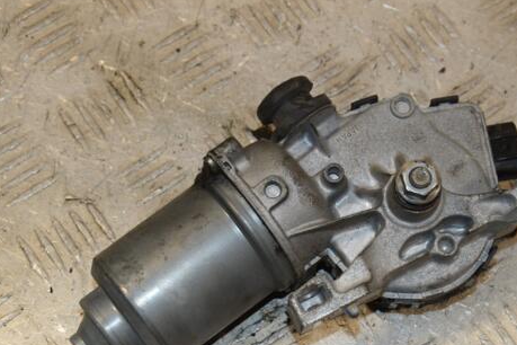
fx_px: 1465
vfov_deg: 13.4
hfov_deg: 20.0
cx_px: 313
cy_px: 215
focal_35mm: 102
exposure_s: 1/200
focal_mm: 52
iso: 800
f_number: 8
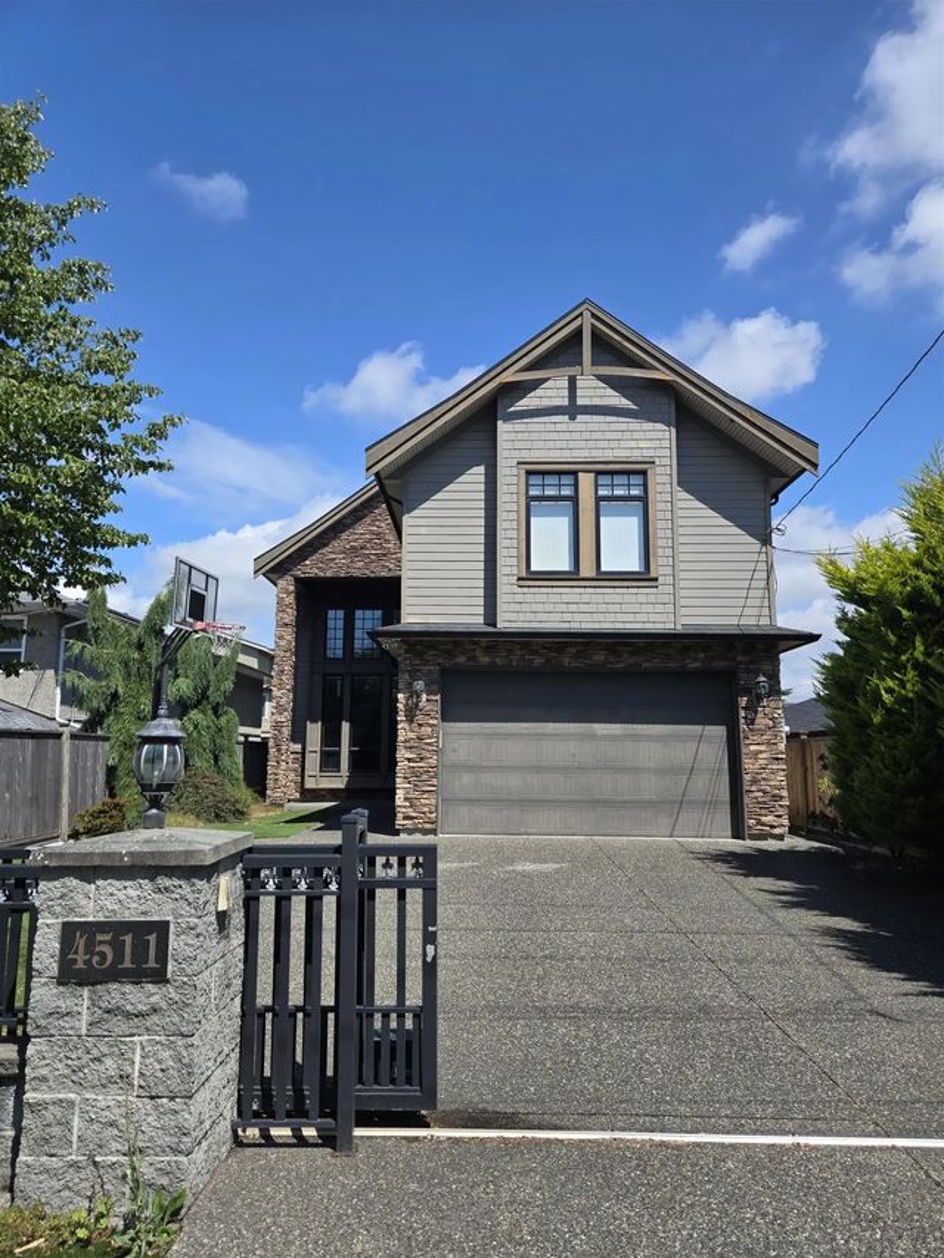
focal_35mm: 23
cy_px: 629
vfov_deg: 73.9
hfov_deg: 58.9
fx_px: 836
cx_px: 472
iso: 40
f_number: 1.8
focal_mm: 5.4
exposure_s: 1/2921
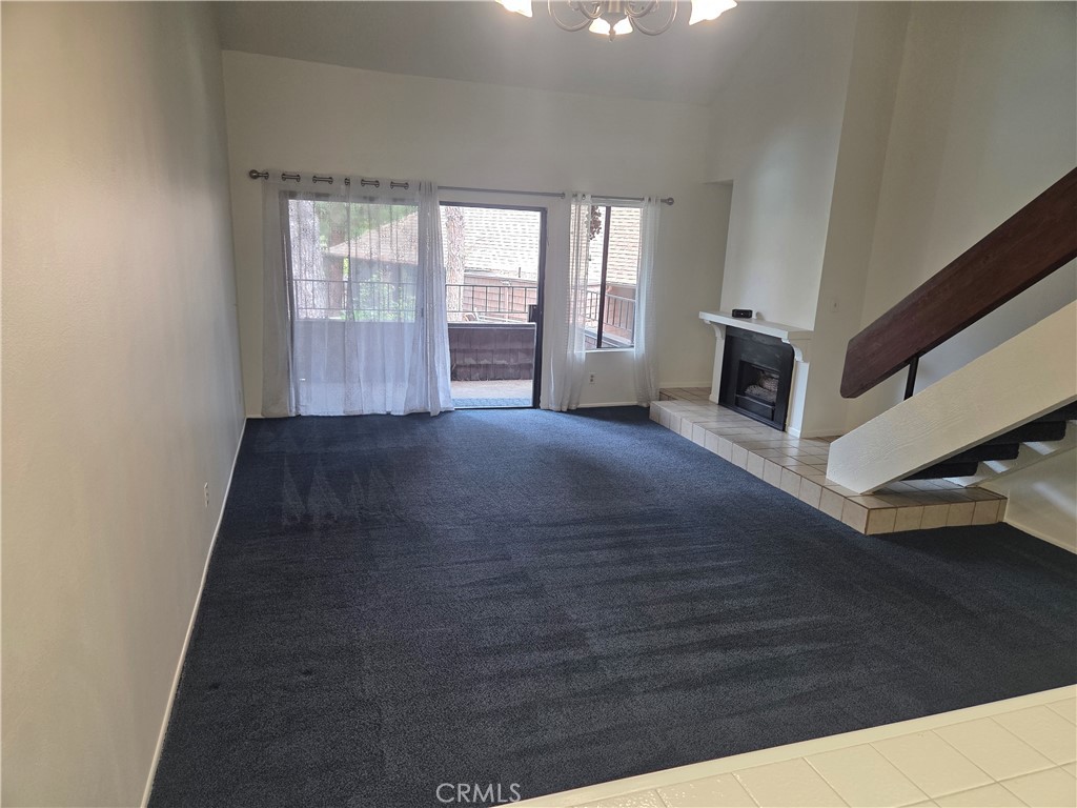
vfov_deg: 58.9
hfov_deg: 73.9
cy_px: 404
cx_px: 538
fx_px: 716
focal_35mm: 23
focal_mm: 5.4
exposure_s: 1/120
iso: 160
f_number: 1.8
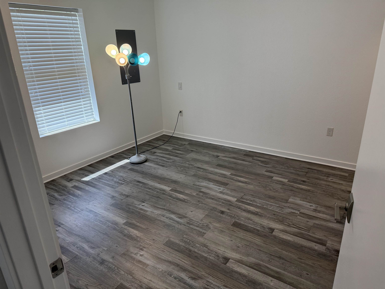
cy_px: 144
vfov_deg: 56.8
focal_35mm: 24
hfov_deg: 71.6
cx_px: 192
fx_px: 267
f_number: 1.78
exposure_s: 1/232
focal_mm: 6.76
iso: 160
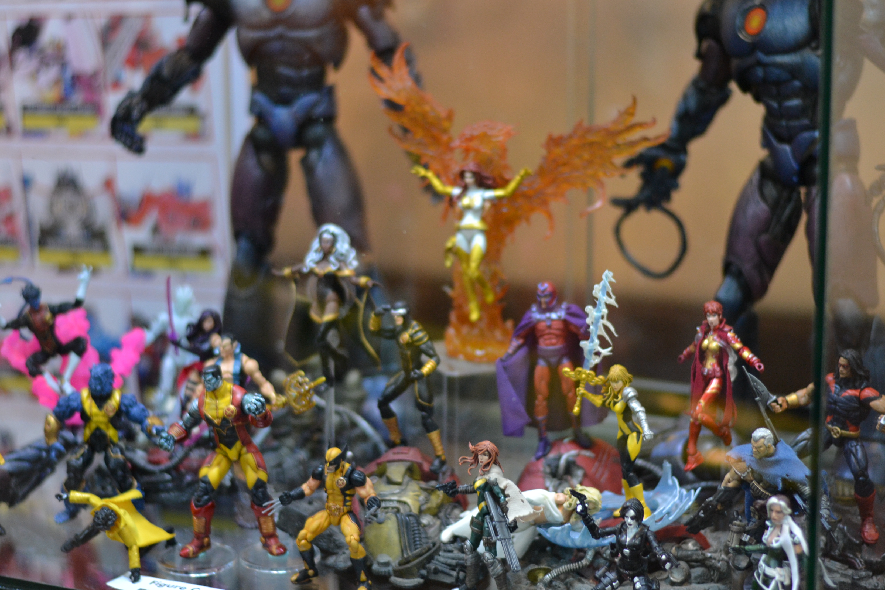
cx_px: 453
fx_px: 1942
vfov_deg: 17.3
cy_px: 306
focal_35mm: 79
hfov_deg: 25.7
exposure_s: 1/60
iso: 720
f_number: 1.8
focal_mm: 50
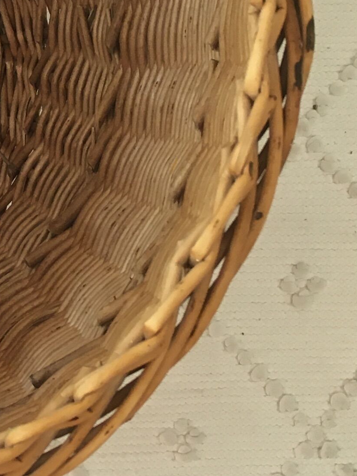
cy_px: -9
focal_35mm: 106
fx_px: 1458
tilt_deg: -84.9
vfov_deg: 18.1
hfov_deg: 13.0
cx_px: -216
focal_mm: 4.15
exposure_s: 1/33
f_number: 2.2
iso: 80
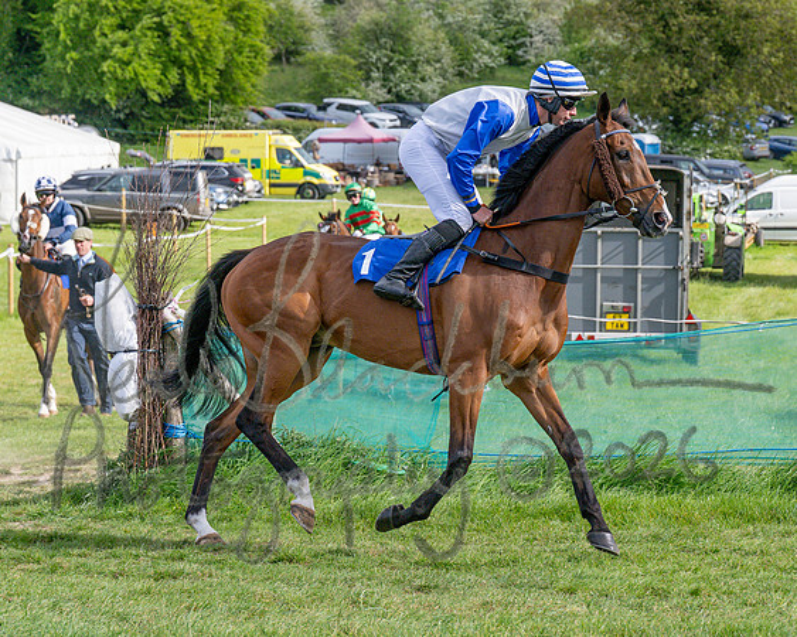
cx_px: 402
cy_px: 333
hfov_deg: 14.5
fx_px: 3134
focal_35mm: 133
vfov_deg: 11.6
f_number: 4.5
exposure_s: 1/2500
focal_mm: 70
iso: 400
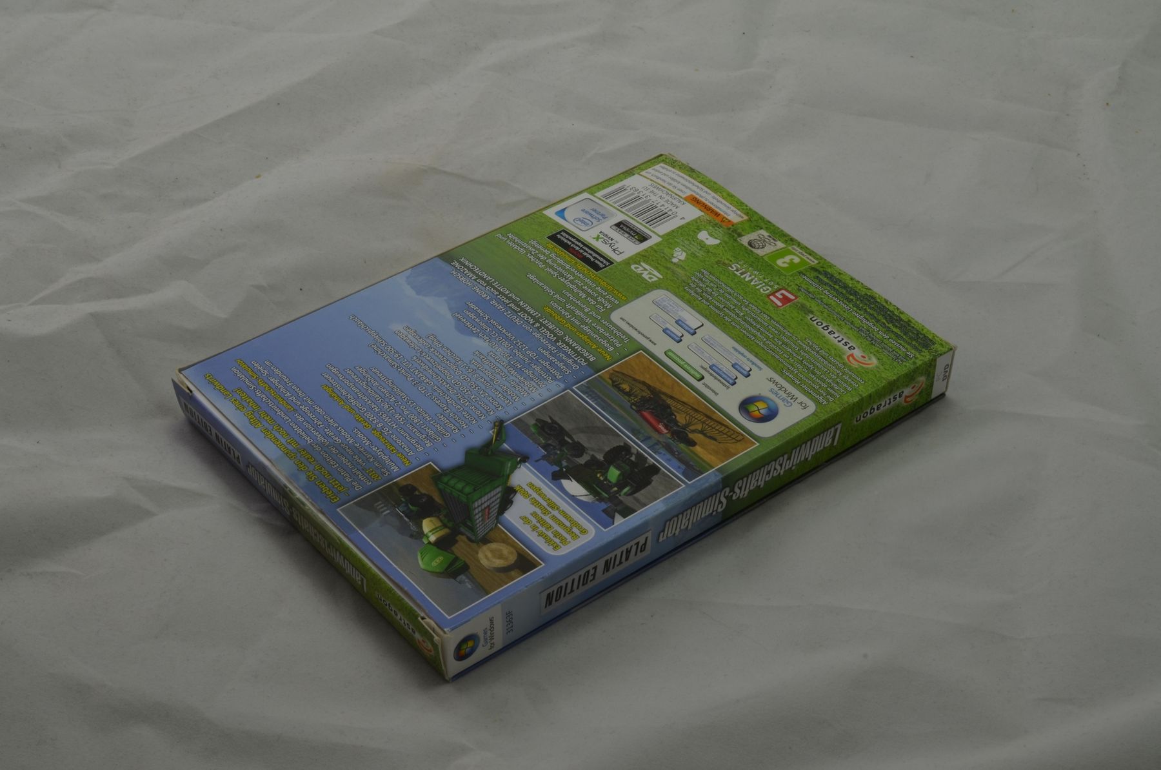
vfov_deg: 22.5
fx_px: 1931
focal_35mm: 60
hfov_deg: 33.5
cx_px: 580
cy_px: 385
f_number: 20
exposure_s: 1/3
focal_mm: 40
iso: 100
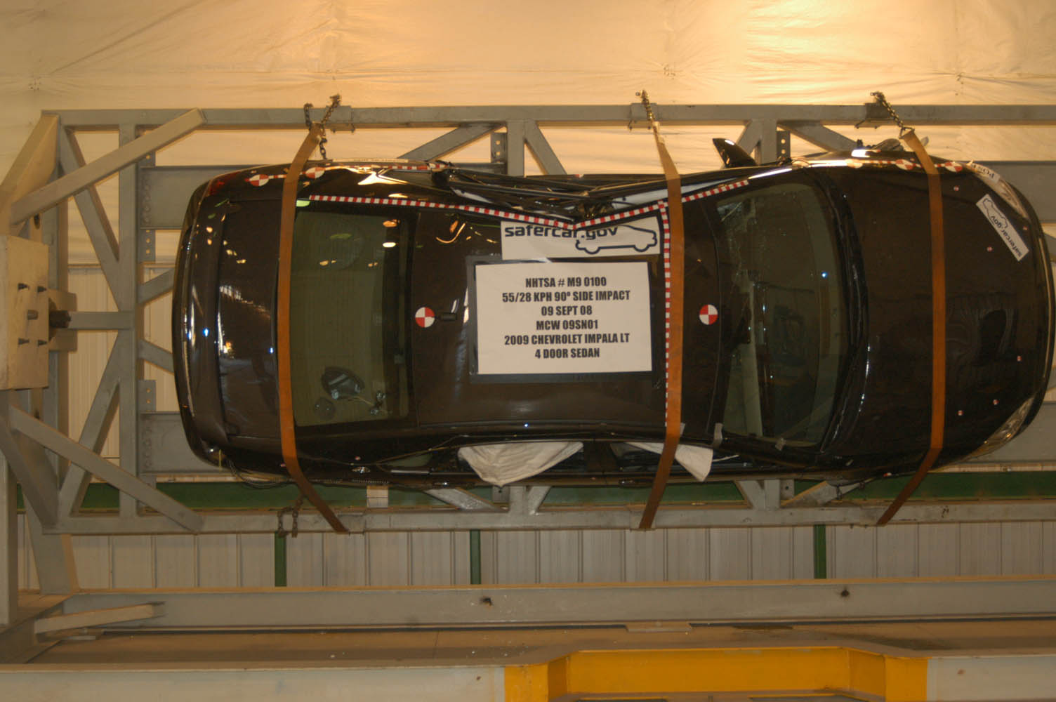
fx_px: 1539
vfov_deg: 25.7
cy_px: 351
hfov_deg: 37.9
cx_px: 528
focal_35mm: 52
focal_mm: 35
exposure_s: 1/60
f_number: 4.5
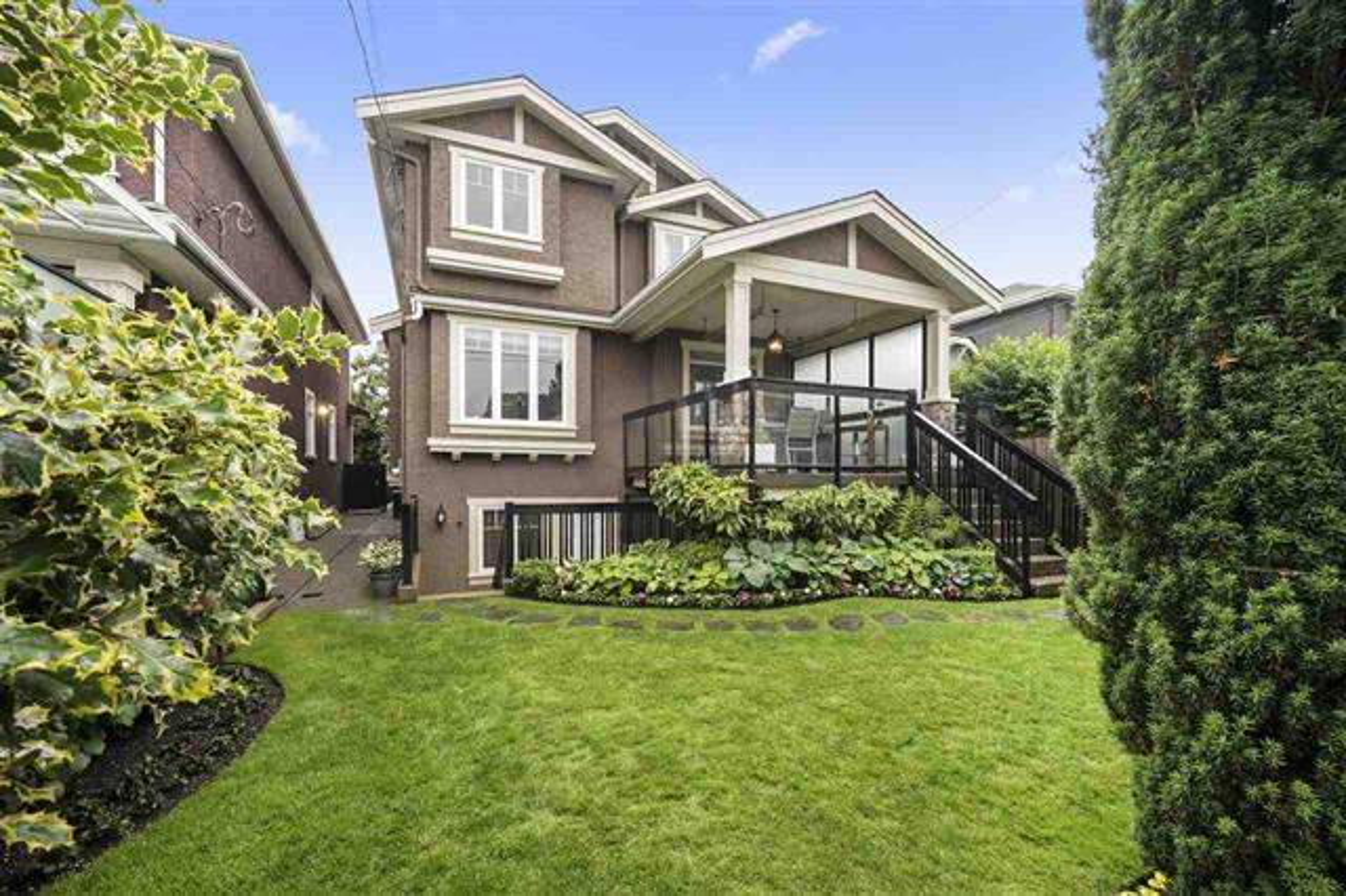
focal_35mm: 14
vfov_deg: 81.1
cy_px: 448
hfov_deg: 104.3
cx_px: 673
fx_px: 523
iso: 1600
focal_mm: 14
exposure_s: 1/60
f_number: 11
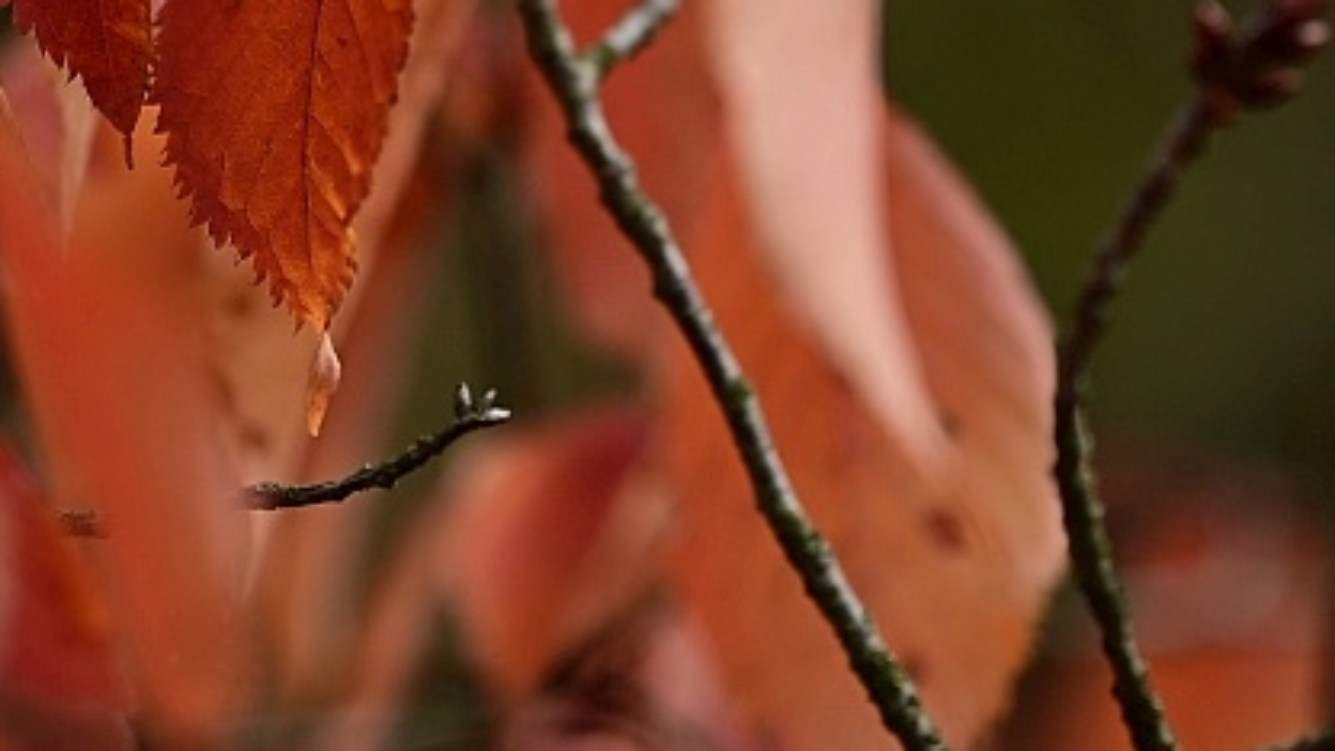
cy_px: -340
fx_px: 14443
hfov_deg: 5.3
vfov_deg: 3.0
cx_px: 209
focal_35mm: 408
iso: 100
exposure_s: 1/1600
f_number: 1.8
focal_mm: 135
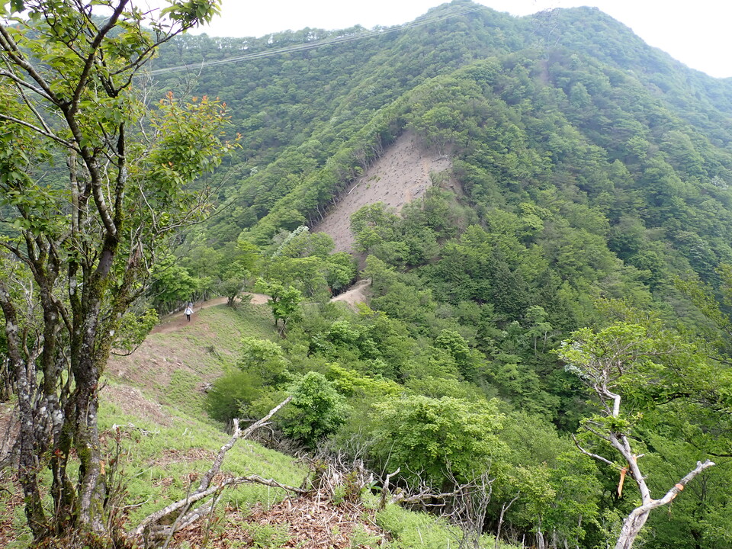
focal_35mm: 28
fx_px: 592
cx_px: 366
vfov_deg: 49.7
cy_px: 274
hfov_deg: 63.4
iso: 100
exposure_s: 1/250
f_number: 3.2
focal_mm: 5.05
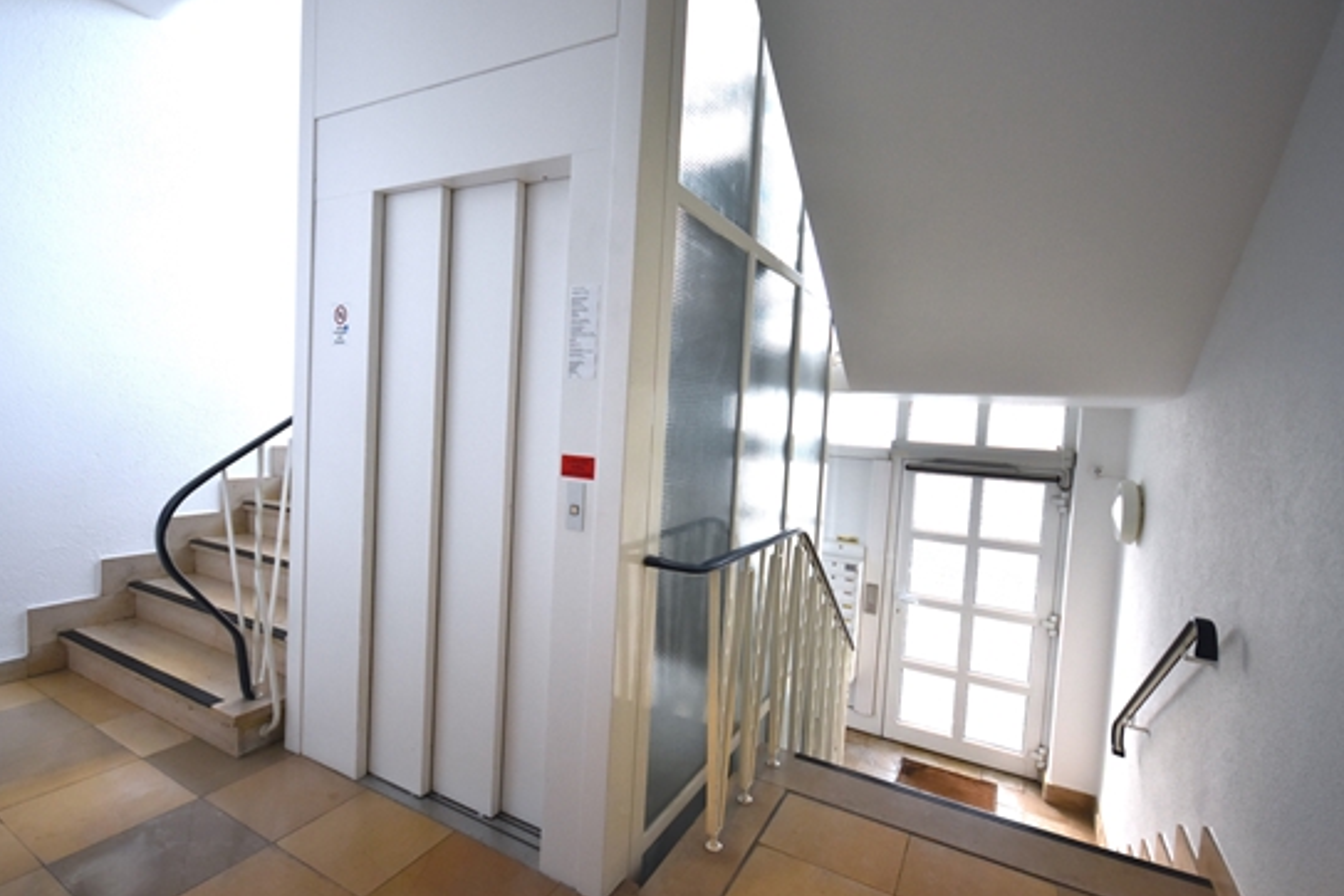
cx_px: 640
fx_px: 597
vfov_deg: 73.7
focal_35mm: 16
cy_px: 443
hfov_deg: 96.7
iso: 800
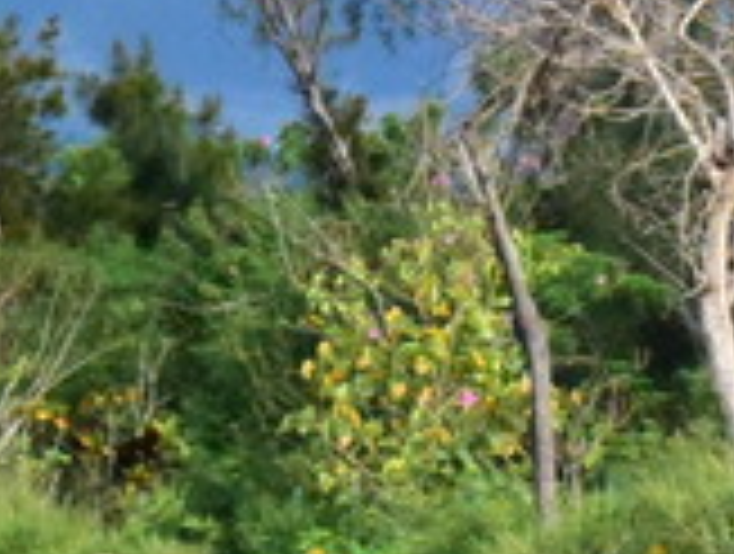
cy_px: 529
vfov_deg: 3.0
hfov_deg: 3.9
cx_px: -748
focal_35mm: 505
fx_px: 10732
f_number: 20
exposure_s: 1/4000
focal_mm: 110
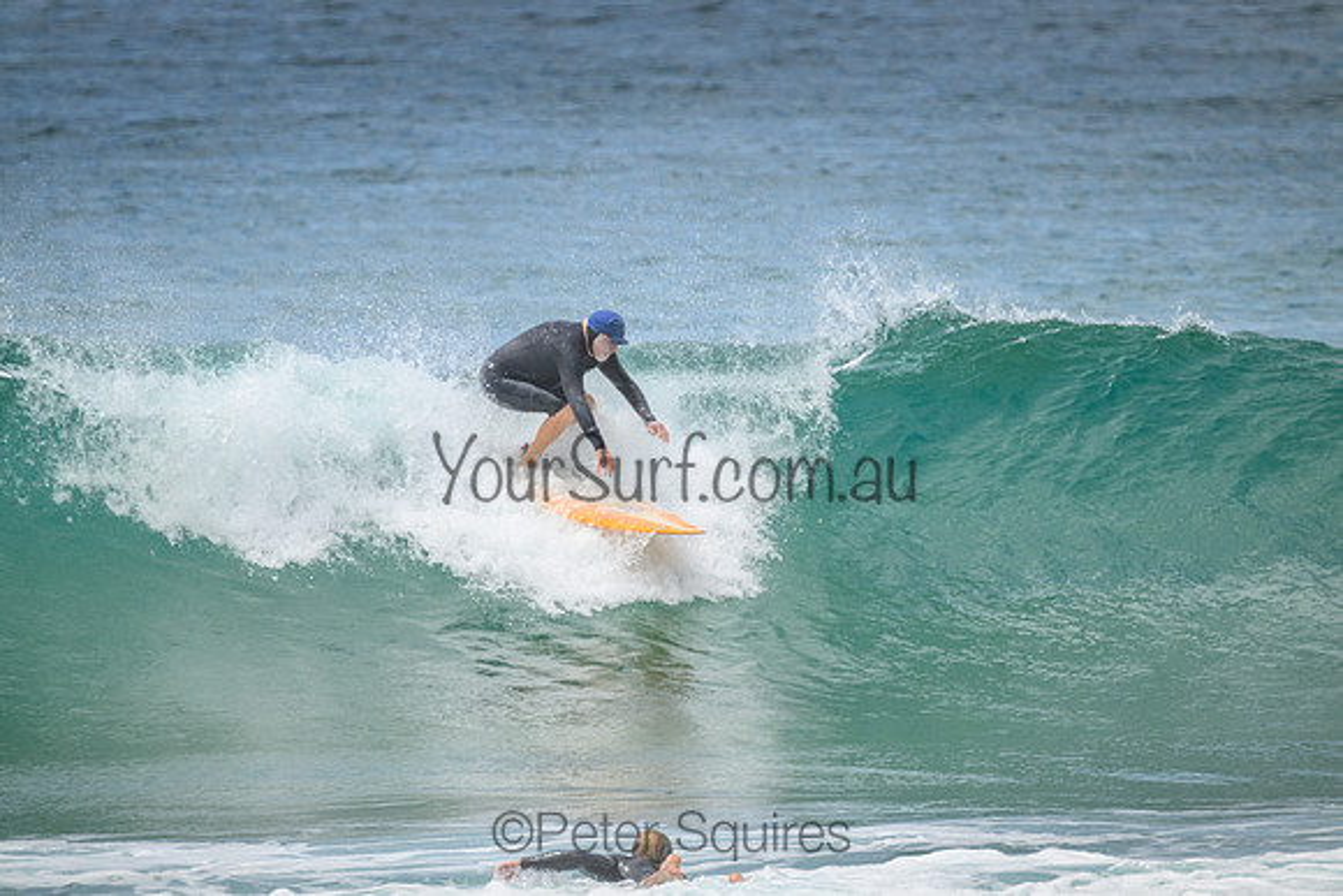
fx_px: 29850
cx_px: 672
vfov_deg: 1.7
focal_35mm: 800
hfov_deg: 2.6
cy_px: 448
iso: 1600
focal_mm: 800
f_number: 11
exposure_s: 1/3200
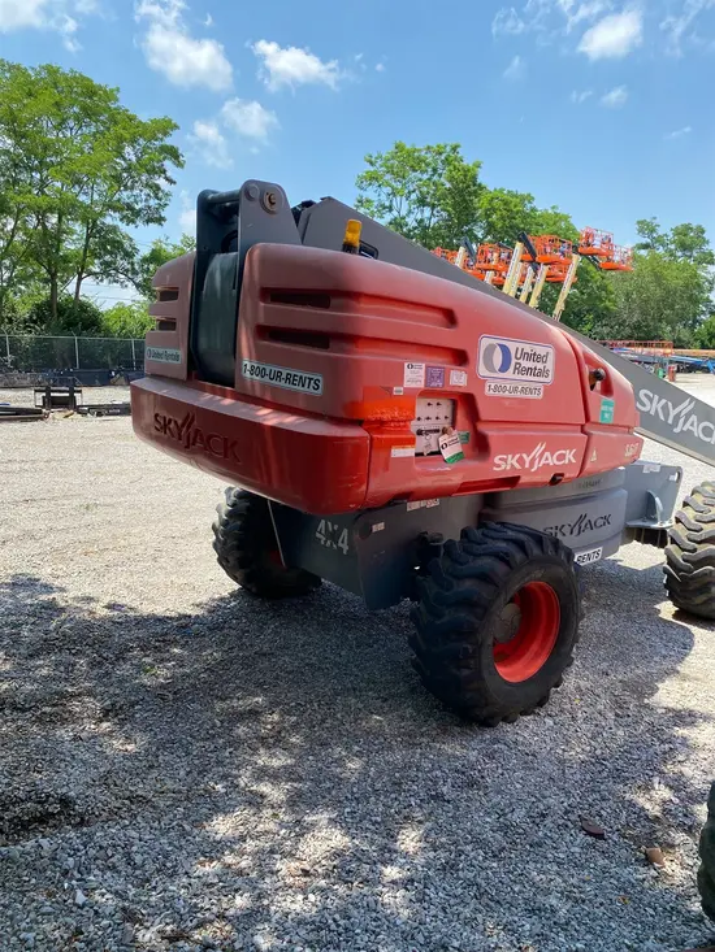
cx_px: 358
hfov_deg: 53.1
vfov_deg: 67.3
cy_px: 476
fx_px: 716
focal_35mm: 26
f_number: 1.8
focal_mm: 4.25
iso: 32
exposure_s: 1/1330
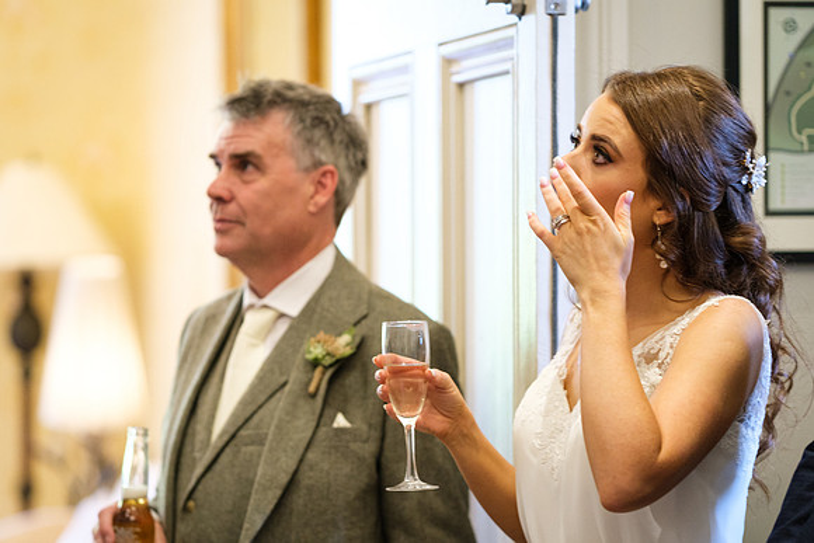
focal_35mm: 140
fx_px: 3169
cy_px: 282
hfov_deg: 14.6
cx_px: 392
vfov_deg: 9.8
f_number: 2
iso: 2000
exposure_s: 1/160
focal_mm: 90
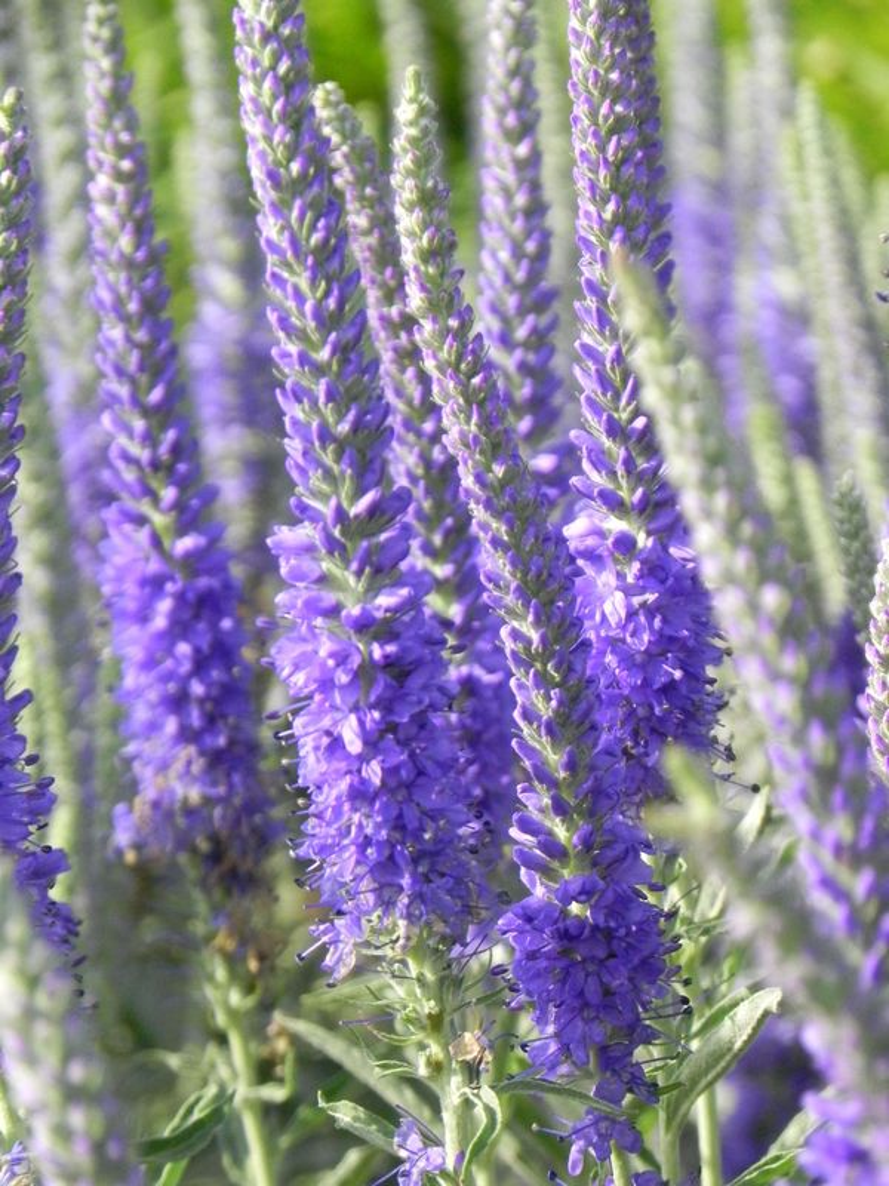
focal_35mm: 212
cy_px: 593
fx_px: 7259
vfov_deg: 9.3
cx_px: 444
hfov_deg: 7.0
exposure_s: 1/2000
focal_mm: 37.7
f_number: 4.5
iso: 800
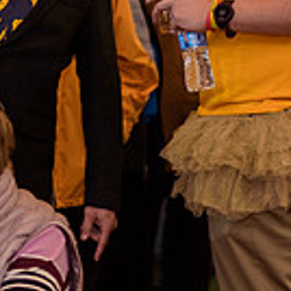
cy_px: 40
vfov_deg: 5.6
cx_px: -65
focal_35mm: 312
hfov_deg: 5.6
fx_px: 2967
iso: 320
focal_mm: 85
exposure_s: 1/125
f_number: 2.5
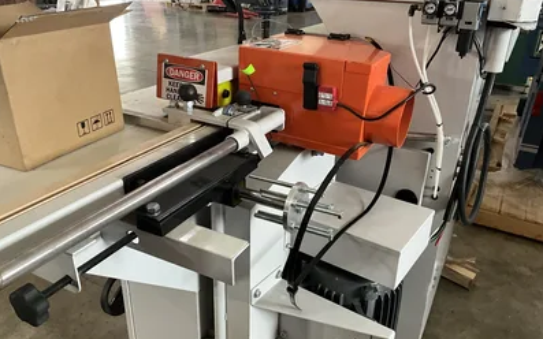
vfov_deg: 40.6
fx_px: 459
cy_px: 179
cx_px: 272
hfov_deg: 61.2
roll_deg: -3.5
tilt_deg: -27.6
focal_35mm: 31
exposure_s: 1/60
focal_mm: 3
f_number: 1.8
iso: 125
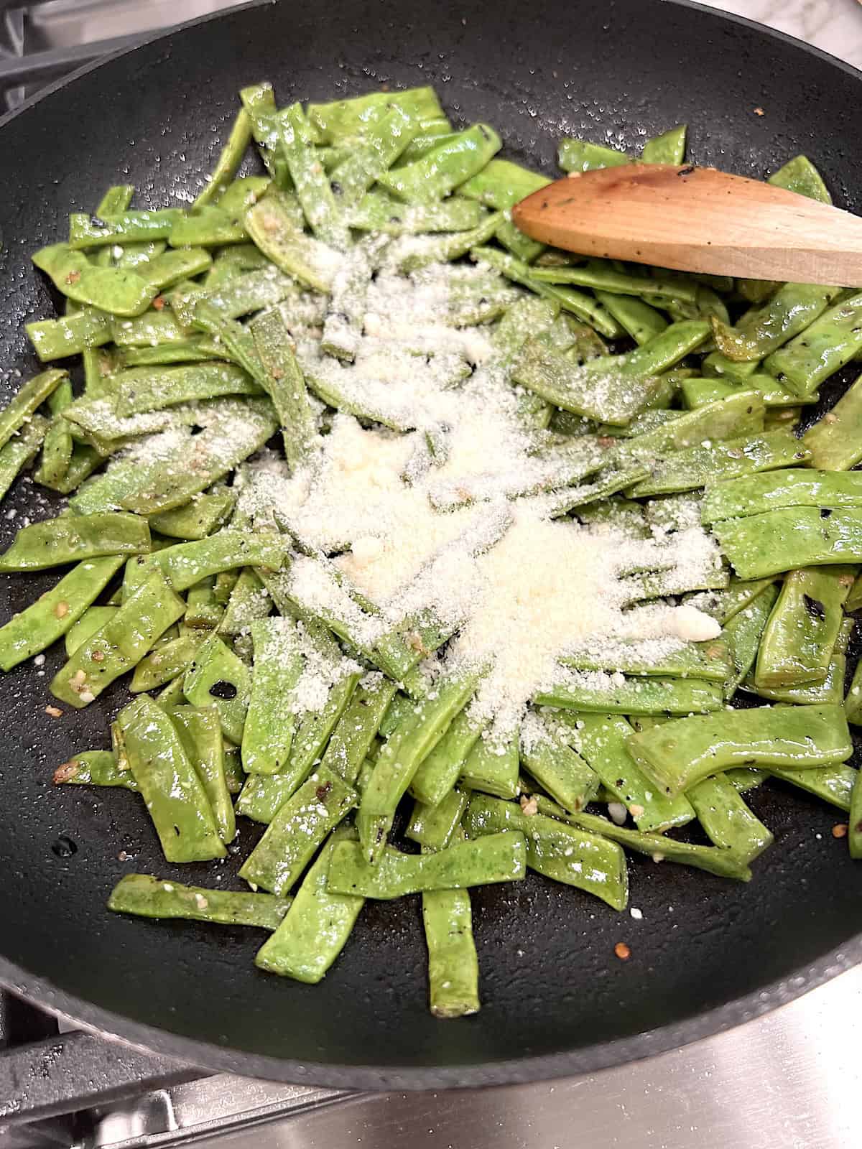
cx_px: 431
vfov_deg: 67.3
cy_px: 574
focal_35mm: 26
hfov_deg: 53.1
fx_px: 863
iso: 64
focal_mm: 5.7
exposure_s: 1/60
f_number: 1.5
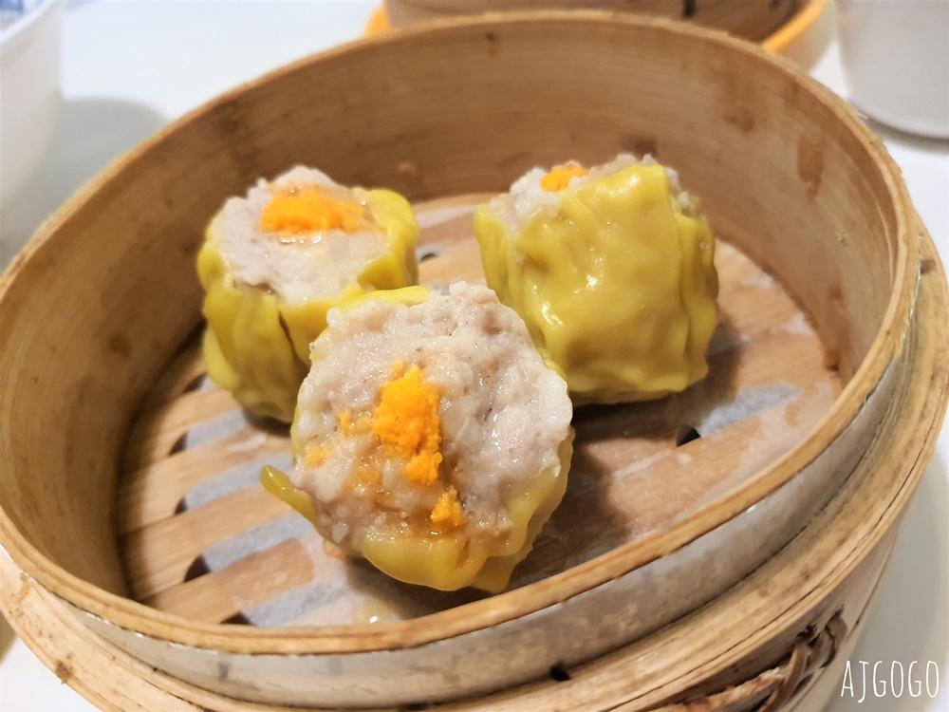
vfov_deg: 53.1
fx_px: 713
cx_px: 474
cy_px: 356
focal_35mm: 26
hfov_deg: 67.3
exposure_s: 1/40
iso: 500
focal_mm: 4.32
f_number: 1.7
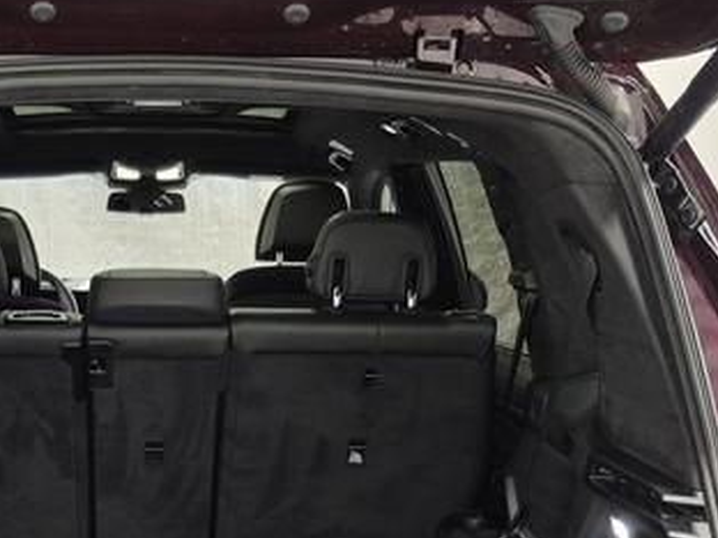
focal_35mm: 59
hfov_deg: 31.8
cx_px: 145
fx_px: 1224
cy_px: 658
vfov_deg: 22.7
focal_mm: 5.4
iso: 400
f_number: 1.8
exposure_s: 1/100
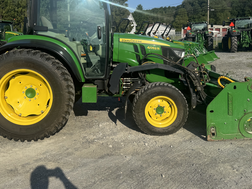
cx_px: 108
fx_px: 255
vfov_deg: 40.3
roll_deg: +1.0
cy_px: 65
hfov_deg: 52.5
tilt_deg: -4.5
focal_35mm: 35
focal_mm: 6.76
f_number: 1.78
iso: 80
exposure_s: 1/4608
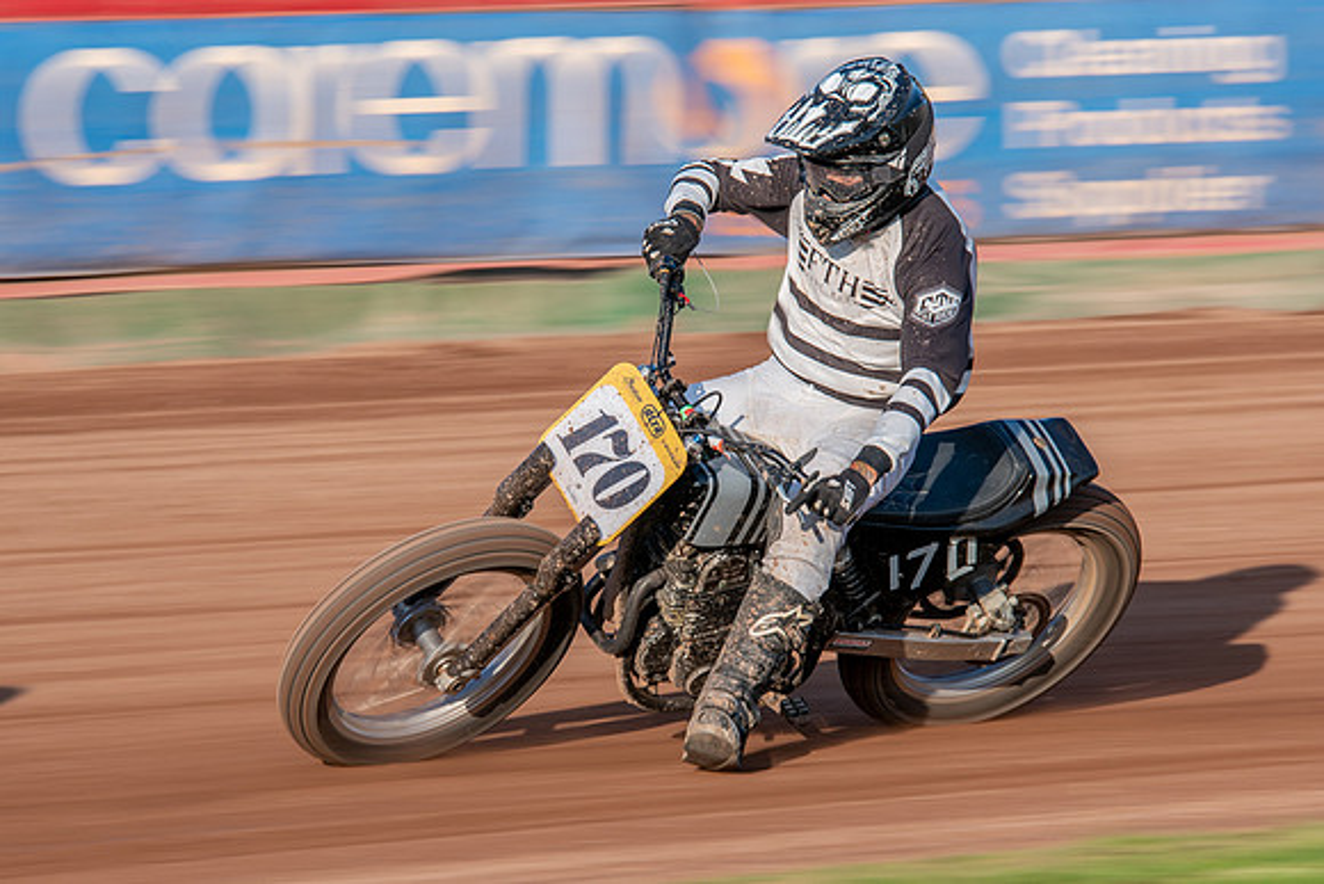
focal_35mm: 306
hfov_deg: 6.7
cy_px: 475
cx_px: 651
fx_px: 11245
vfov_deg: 4.5
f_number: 8
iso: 100
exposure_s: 1/100
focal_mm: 200
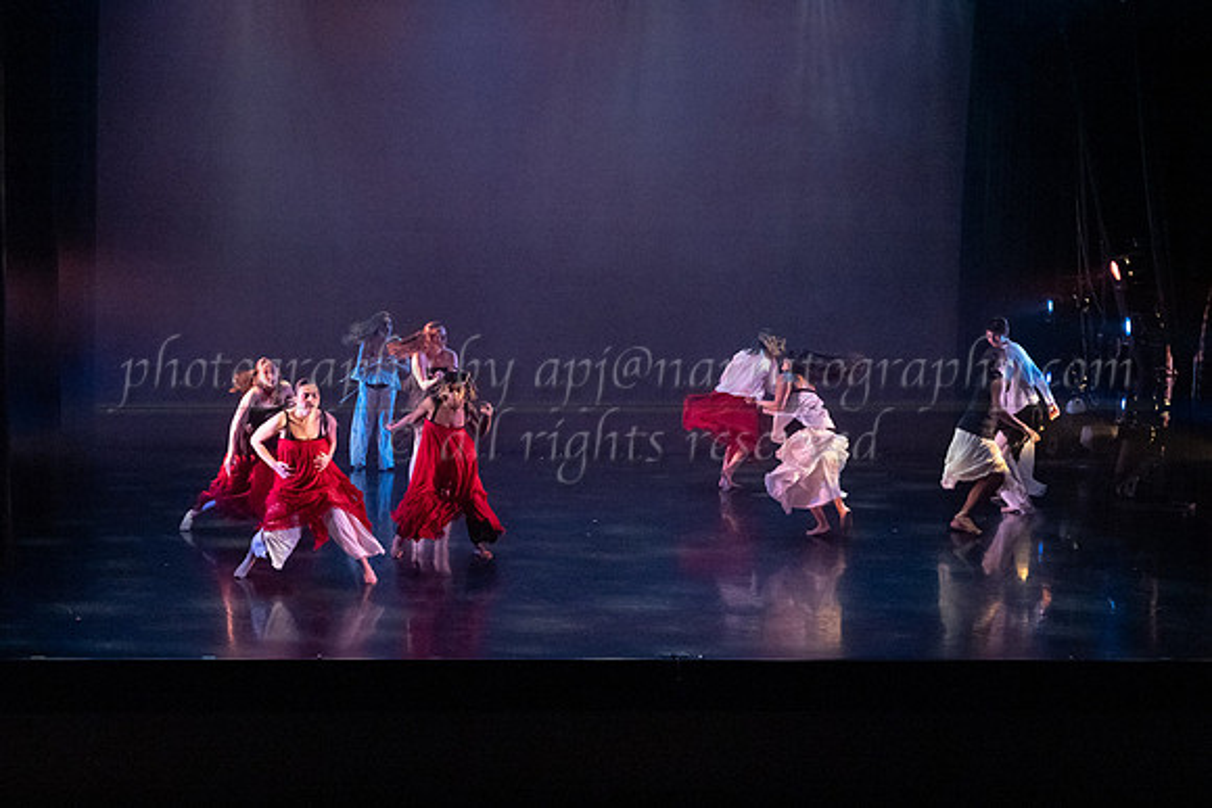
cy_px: 451
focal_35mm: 57
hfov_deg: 35.0
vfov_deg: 23.8
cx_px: 494
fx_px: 1914
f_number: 2.8
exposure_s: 1/400
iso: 5000
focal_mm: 48
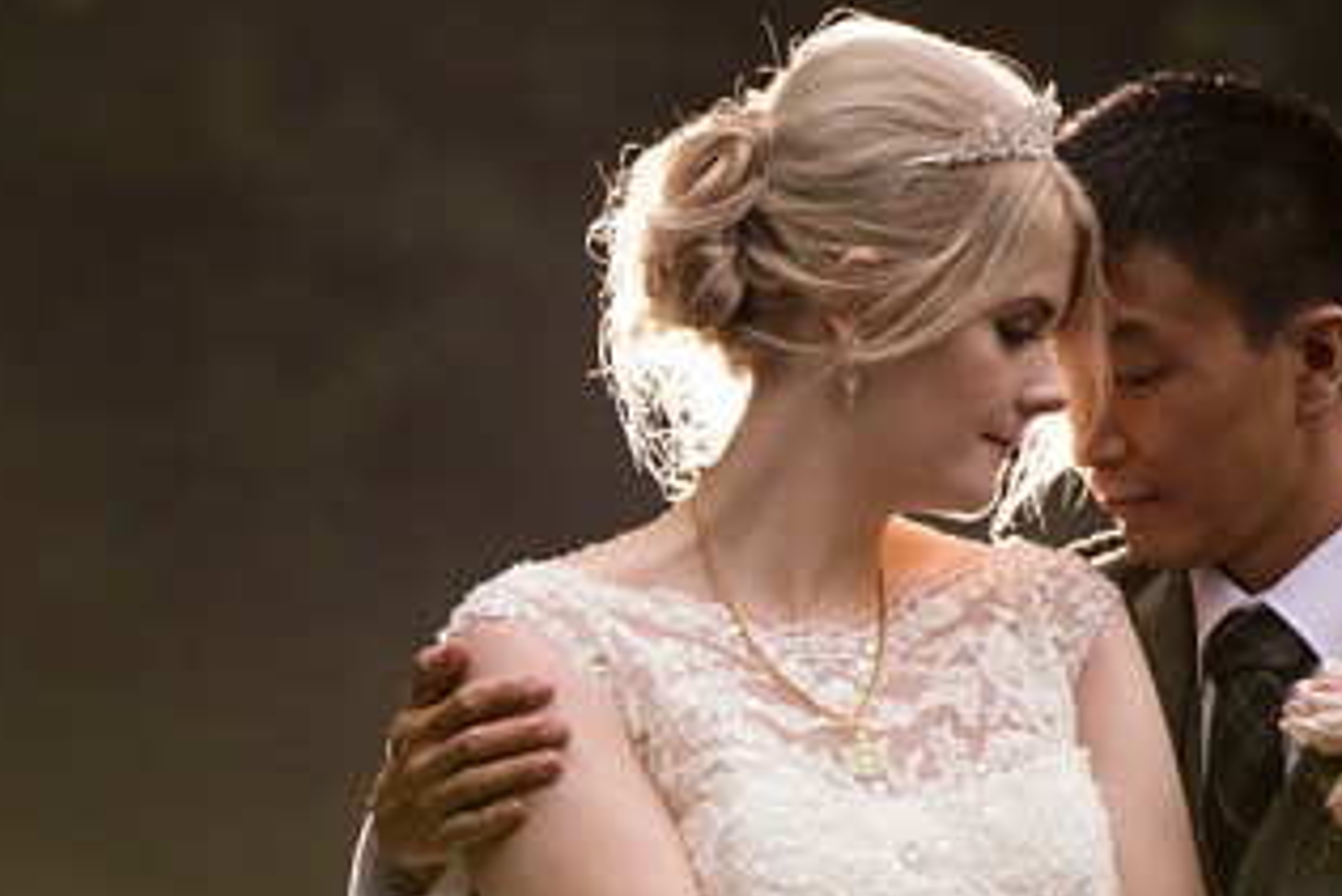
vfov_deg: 2.3
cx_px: 238
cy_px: 692
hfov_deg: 3.5
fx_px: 21854
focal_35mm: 586
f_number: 3.2
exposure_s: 1/160
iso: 640
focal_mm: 200
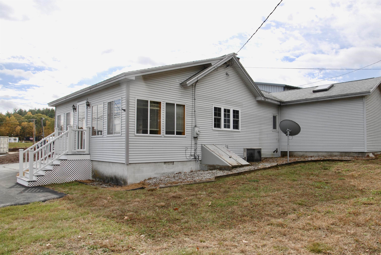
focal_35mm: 24
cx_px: 190
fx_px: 254
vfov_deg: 53.3
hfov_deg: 73.7
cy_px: 128
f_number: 7.1
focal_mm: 16
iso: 100
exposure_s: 1/200
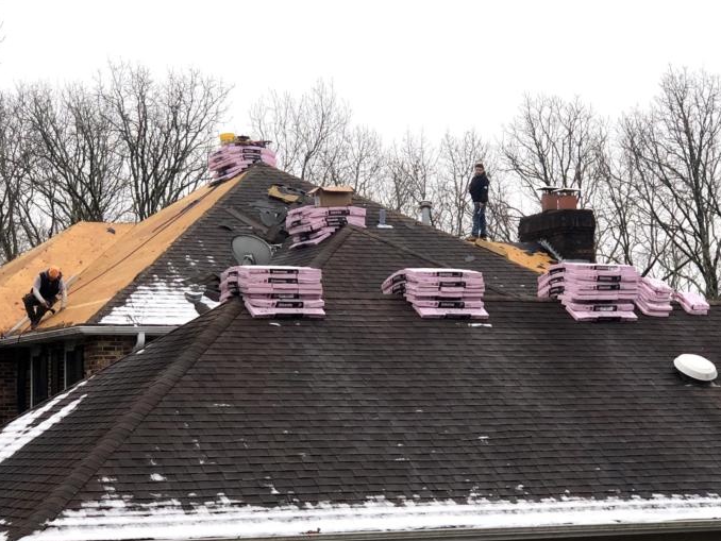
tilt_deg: +6.8
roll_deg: +2.0
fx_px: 1917
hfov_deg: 21.3
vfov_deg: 16.1
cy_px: 261
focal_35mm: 92
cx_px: 345
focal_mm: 6
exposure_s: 1/480
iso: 16
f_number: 2.4
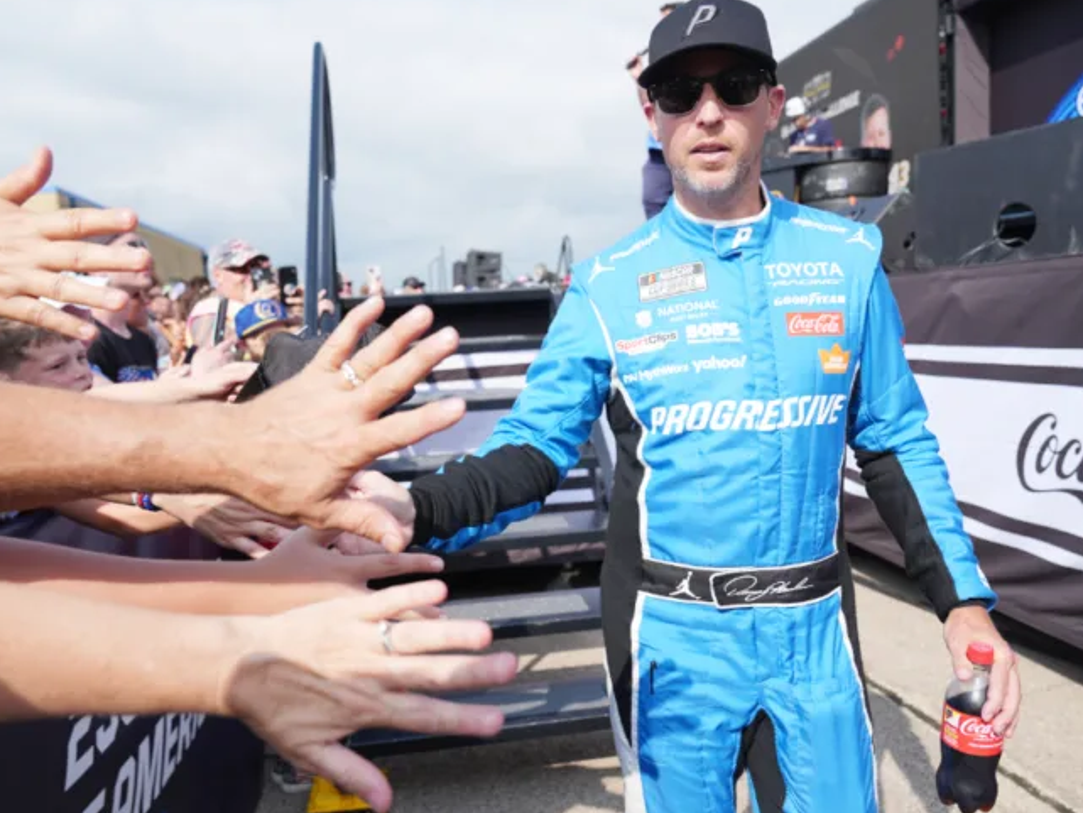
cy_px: 397
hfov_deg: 65.3
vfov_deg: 51.4
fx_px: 845
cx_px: 519
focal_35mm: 27
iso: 250
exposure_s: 1/2000
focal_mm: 24
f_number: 4
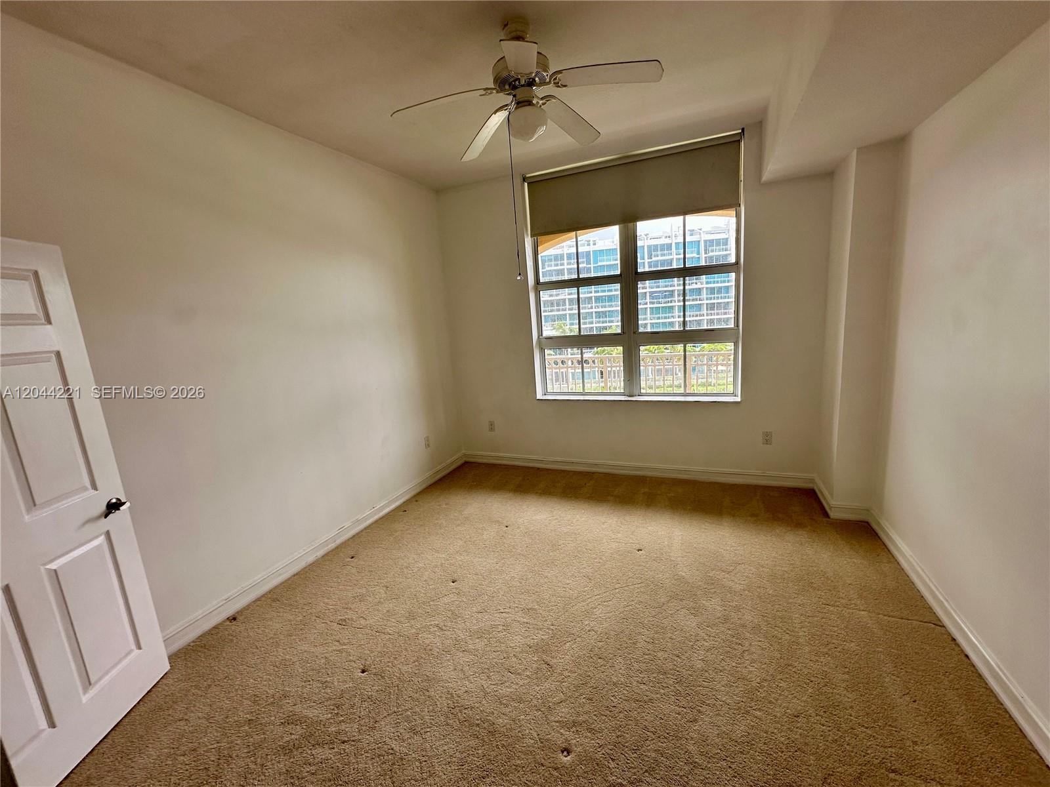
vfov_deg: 85.7
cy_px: 394
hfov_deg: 102.1
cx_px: 525
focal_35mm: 14
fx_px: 425
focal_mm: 2.22
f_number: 2.2
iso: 40
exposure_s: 1/119
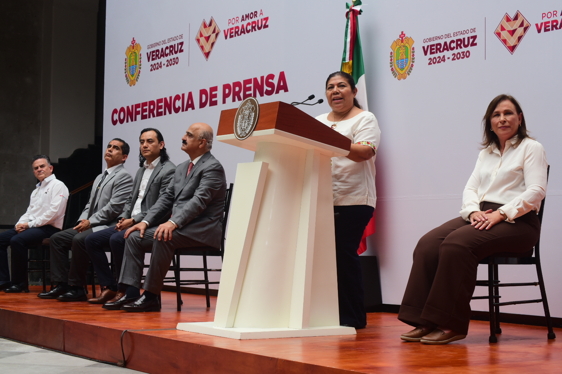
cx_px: 281
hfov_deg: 28.8
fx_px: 1093
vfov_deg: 19.5
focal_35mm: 70
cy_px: 187
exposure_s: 1/320
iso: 500
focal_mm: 70
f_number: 8
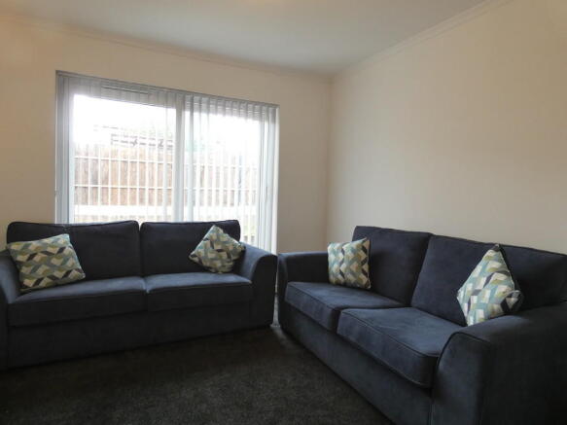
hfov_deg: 81.8
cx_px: 284
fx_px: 328
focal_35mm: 20
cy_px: 212
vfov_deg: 66.0
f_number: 2.8
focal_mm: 3.6
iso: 250
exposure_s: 1/60
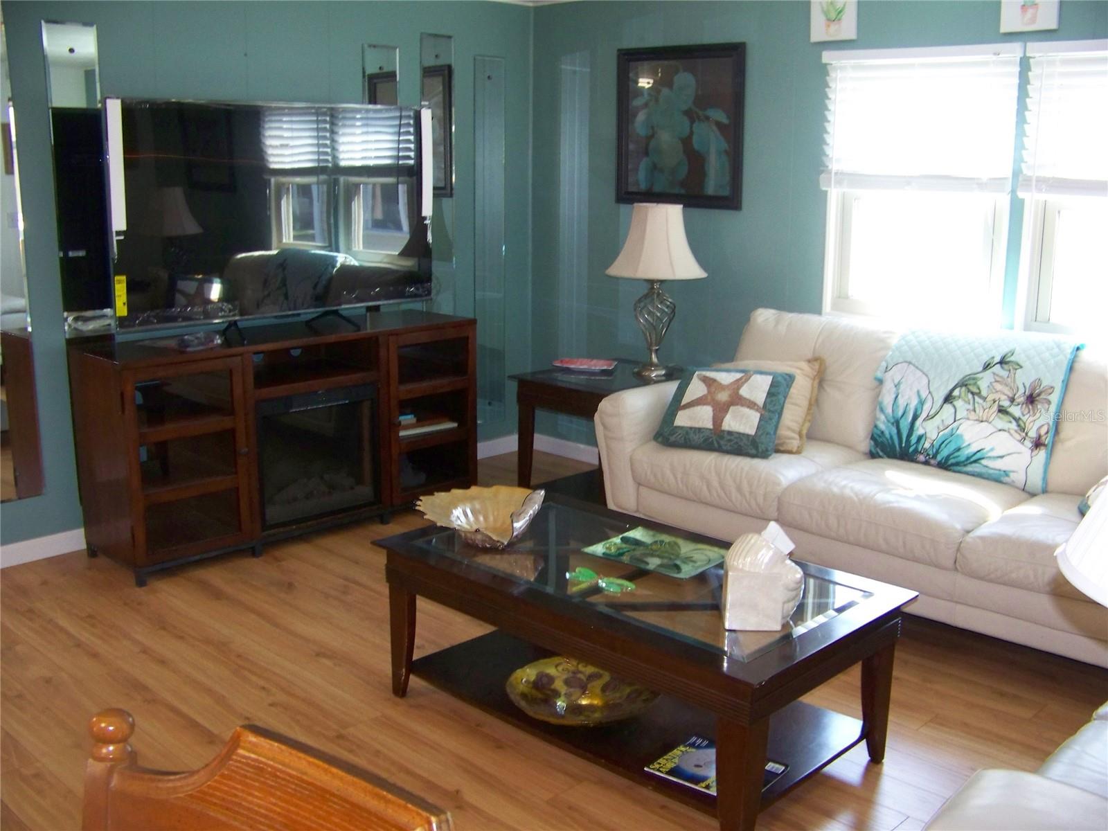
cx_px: 554
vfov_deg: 39.7
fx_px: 1152
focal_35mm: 36
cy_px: 416
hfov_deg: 51.4
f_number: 2.8
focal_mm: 5.85
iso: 200
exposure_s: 1/30
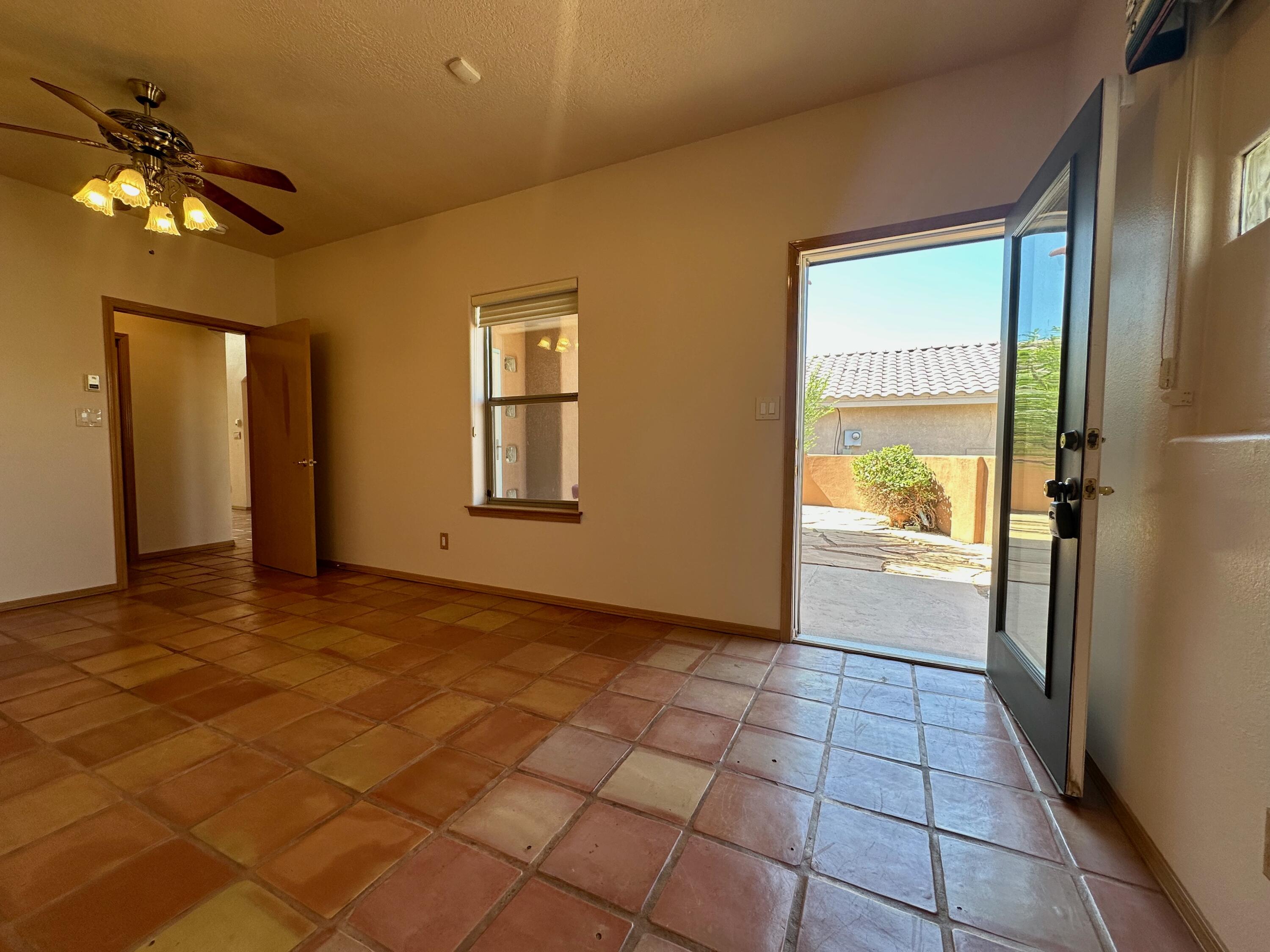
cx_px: 635
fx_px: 514
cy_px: 476
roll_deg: +0.1
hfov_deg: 102.1
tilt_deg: -2.5
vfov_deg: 85.7
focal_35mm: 14
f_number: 2.2
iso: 50
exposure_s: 1/120
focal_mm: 2.22
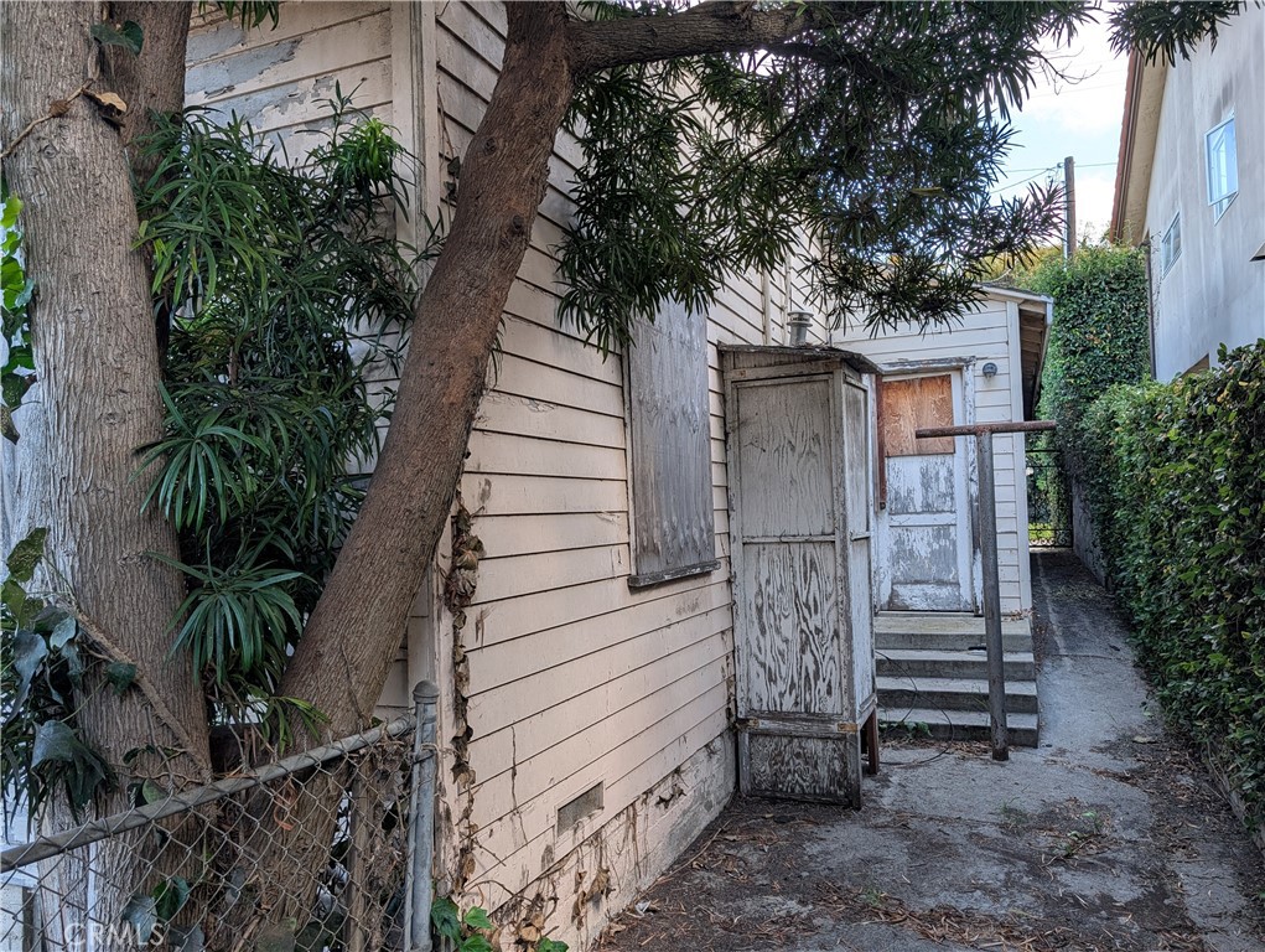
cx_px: 632
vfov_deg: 56.9
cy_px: 476
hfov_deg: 71.5
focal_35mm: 24
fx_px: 878
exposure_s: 1/129
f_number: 1.68
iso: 14
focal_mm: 6.9
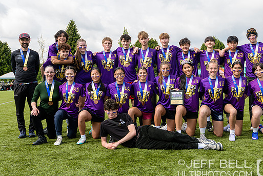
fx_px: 307
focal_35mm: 42
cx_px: 142
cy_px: 85
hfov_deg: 46.3
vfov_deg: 32.0
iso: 320
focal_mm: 35
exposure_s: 1/800
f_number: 5.6
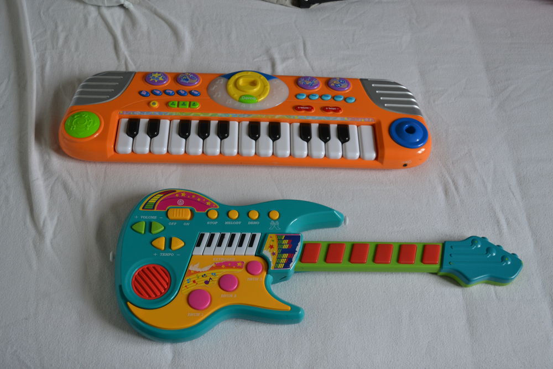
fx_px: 645
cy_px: 184
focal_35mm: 42
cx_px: 276
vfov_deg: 31.9
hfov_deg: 46.4
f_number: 4.5
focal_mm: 28
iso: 400
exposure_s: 1/25
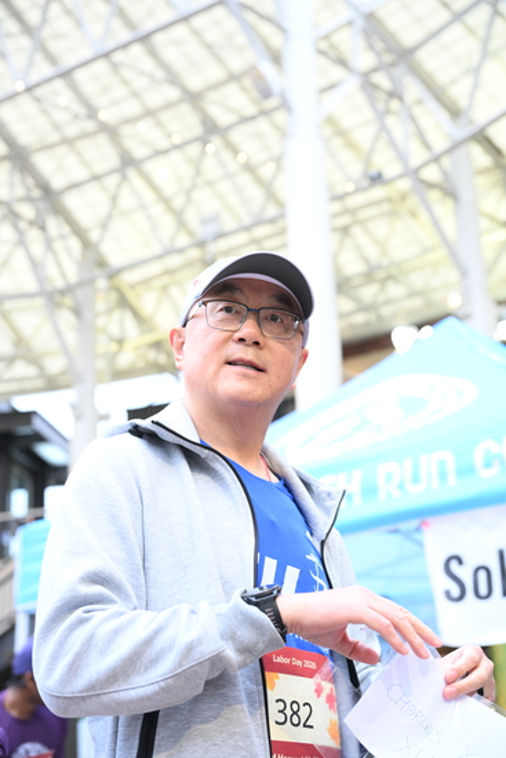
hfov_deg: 24.2
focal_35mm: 56
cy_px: 379
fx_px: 1180
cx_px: 253
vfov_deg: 35.6
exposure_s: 1/160
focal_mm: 56
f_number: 4
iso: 3200
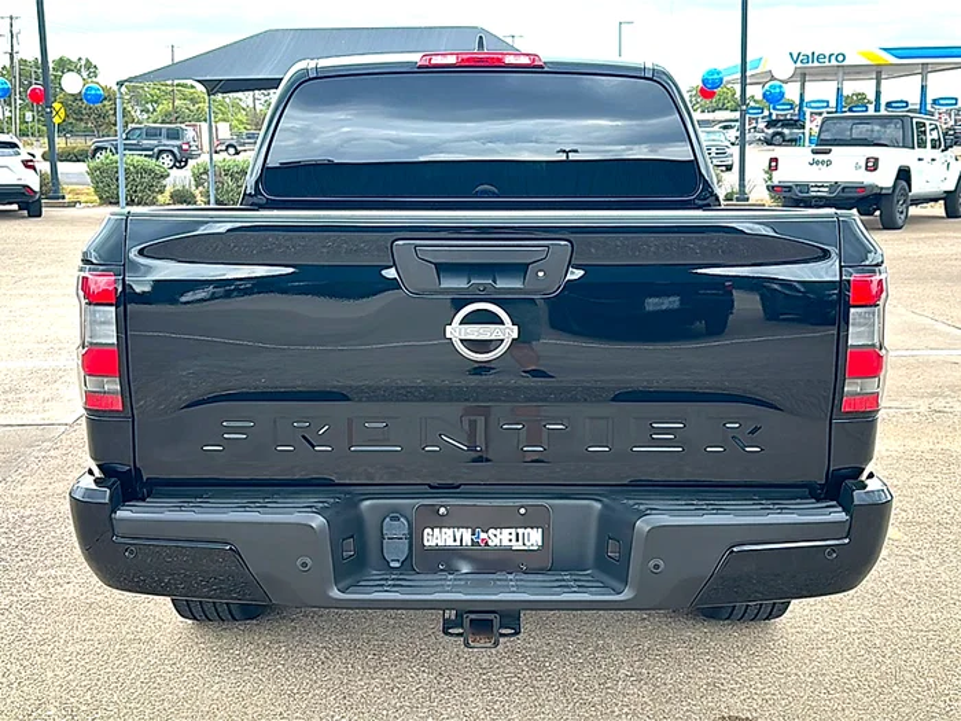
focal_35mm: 37
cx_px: 480
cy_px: 360
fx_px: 1027
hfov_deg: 50.1
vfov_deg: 38.7
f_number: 1.78
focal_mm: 6.86
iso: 80
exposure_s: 1/831
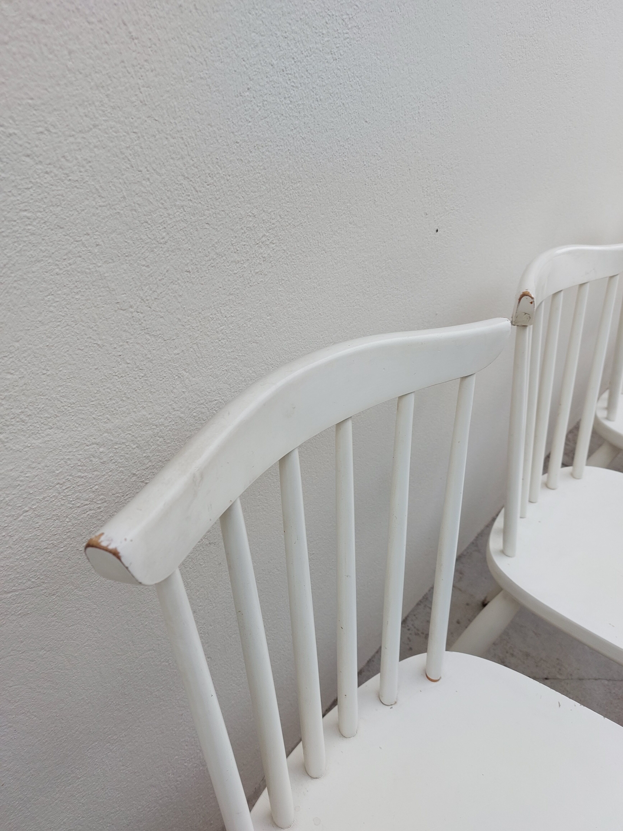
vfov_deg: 71.6
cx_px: 312
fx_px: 576
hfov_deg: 56.8
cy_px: 416
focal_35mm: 24
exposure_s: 1/328
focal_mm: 5.23
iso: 25
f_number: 1.8
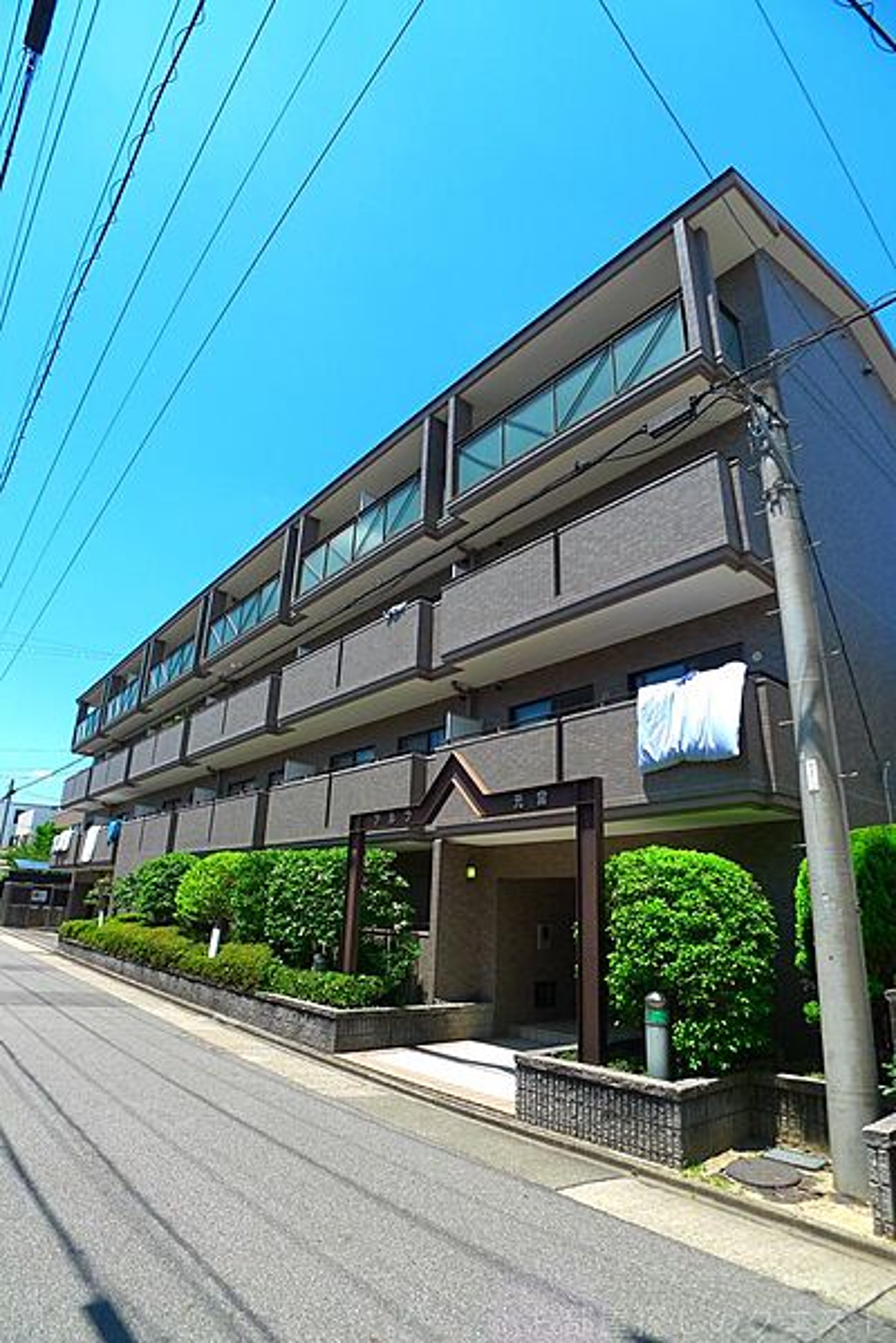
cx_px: 448
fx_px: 896
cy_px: 672
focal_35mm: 24
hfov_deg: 53.1
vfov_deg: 73.7
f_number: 3.2
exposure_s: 1/500
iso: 80
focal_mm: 5.1
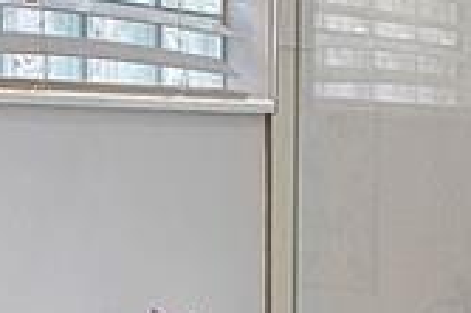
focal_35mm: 92
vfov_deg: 14.8
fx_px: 1202
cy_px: 175
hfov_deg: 22.0
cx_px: 347
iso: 250
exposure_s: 1/3
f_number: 10
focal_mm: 10
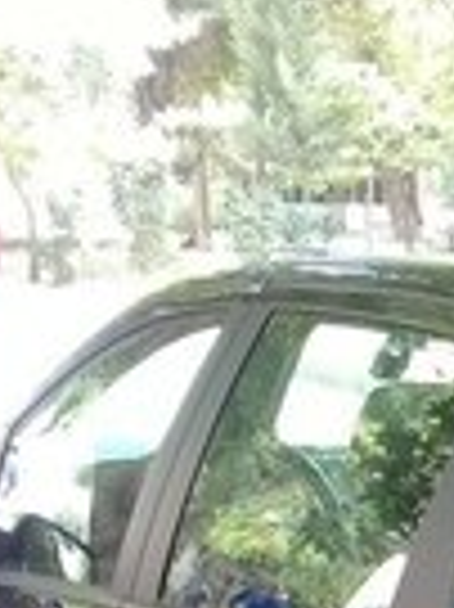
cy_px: 802
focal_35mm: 114
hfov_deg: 12.6
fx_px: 1997
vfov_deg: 16.3
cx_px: 553
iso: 80
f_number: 2.2
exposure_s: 1/33
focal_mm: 3.3
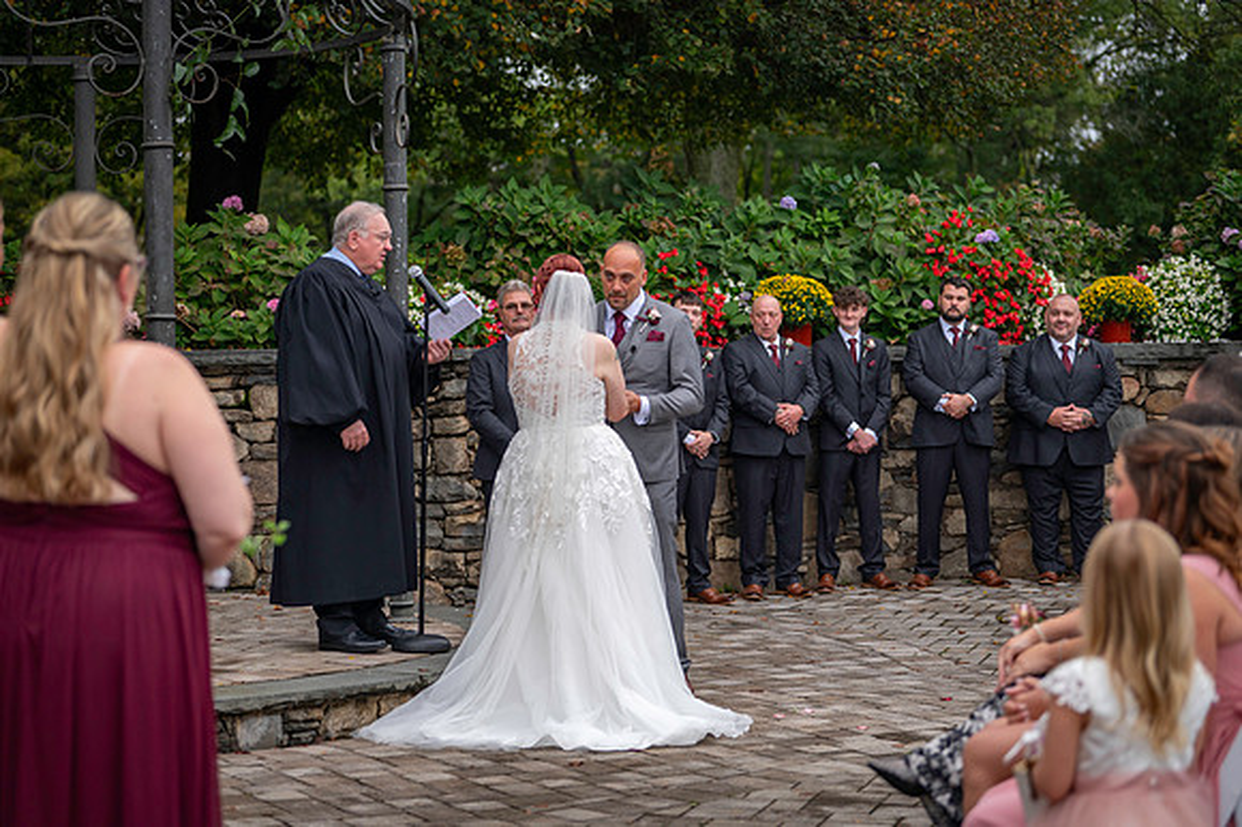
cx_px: 621
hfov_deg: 28.9
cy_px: 414
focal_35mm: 70
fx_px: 2414
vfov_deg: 19.4
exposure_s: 1/640
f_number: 2.8
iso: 640
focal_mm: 70
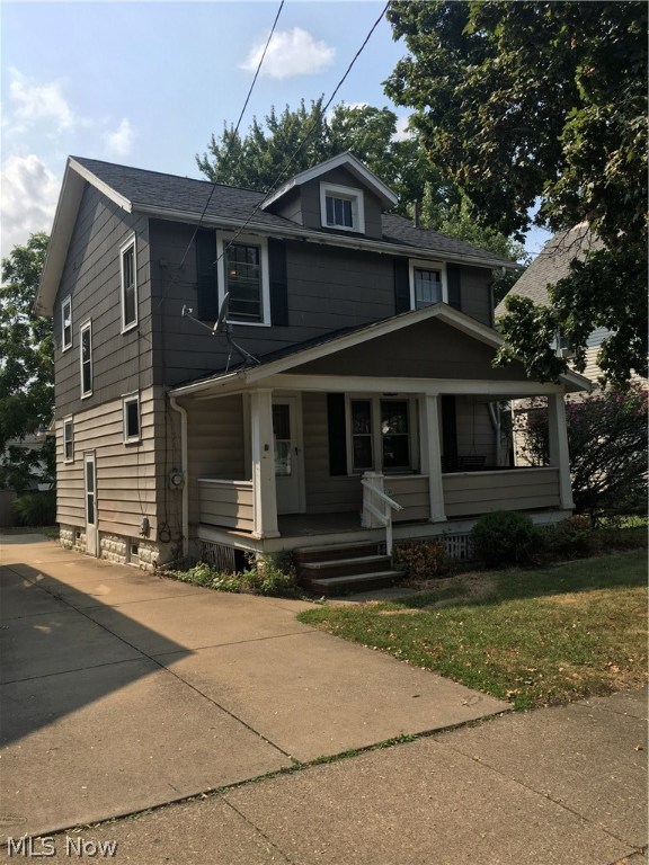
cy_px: 432
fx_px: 725
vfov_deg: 61.7
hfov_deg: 48.2
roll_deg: +1.4
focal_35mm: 29
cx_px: 324
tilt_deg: +0.9
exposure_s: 1/1479
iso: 25
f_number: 2.2
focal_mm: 4.15
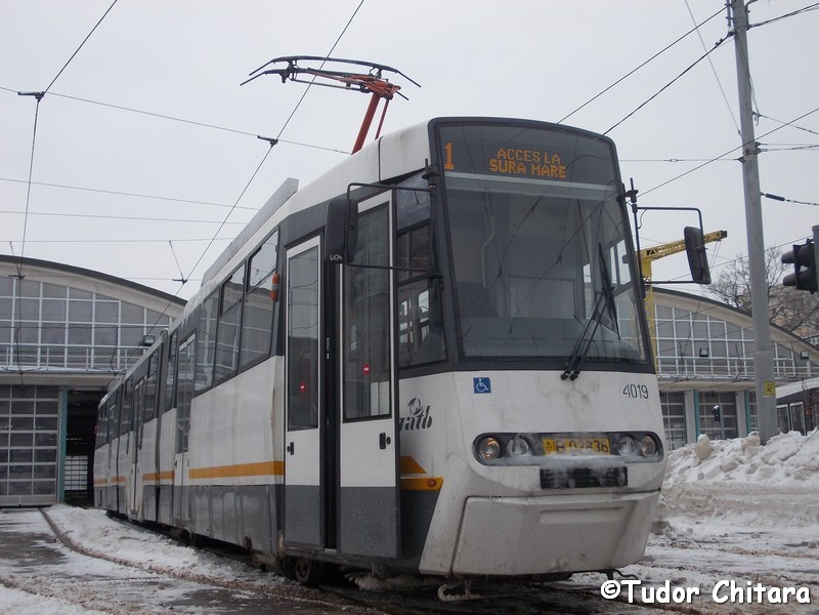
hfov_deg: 43.9
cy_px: 308
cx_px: 410
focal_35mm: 43
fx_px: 1017
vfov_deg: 33.6
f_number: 6.5
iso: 80
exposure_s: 1/250
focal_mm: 6.1
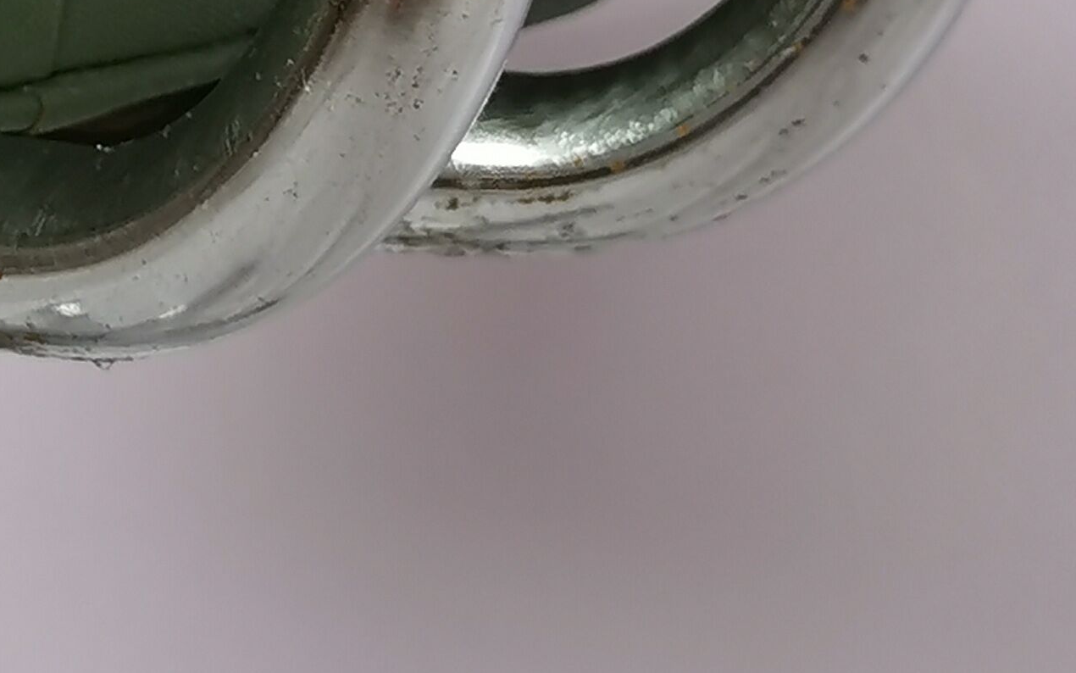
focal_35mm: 137
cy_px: -186
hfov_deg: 15.1
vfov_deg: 9.4
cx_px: 66
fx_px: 4018
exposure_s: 1/50
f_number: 1.8
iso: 125
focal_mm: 5.58
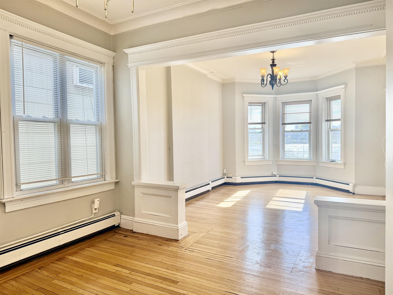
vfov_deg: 56.8
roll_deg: +0.7
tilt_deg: -1.3
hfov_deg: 71.6
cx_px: 196
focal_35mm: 24
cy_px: 148
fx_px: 272
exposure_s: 1/399
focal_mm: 6.76
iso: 100
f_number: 1.78
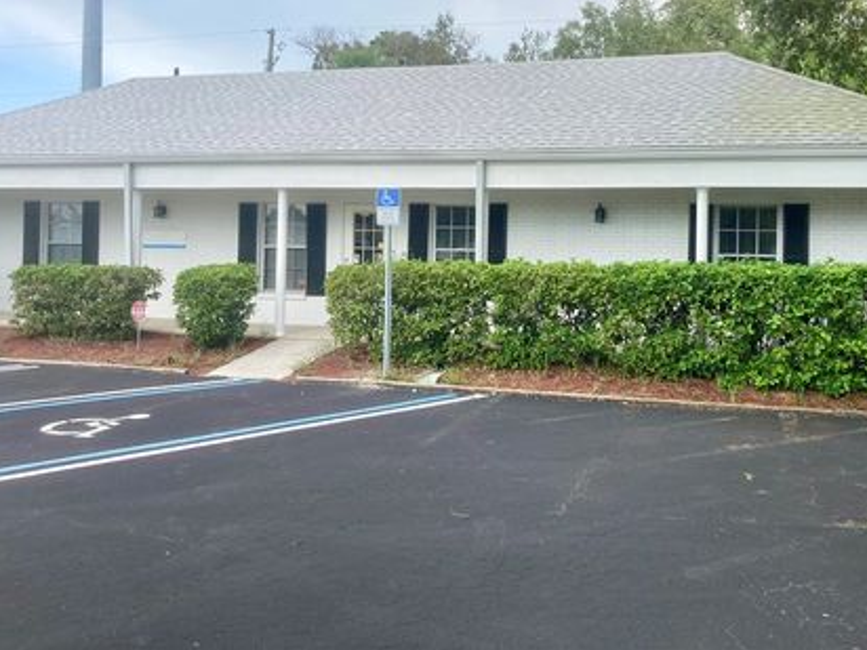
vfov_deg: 41.6
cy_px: 258
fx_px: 852
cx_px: 490
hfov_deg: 53.8
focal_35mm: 34
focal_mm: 3.99
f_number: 1.8
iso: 20
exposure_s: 1/475
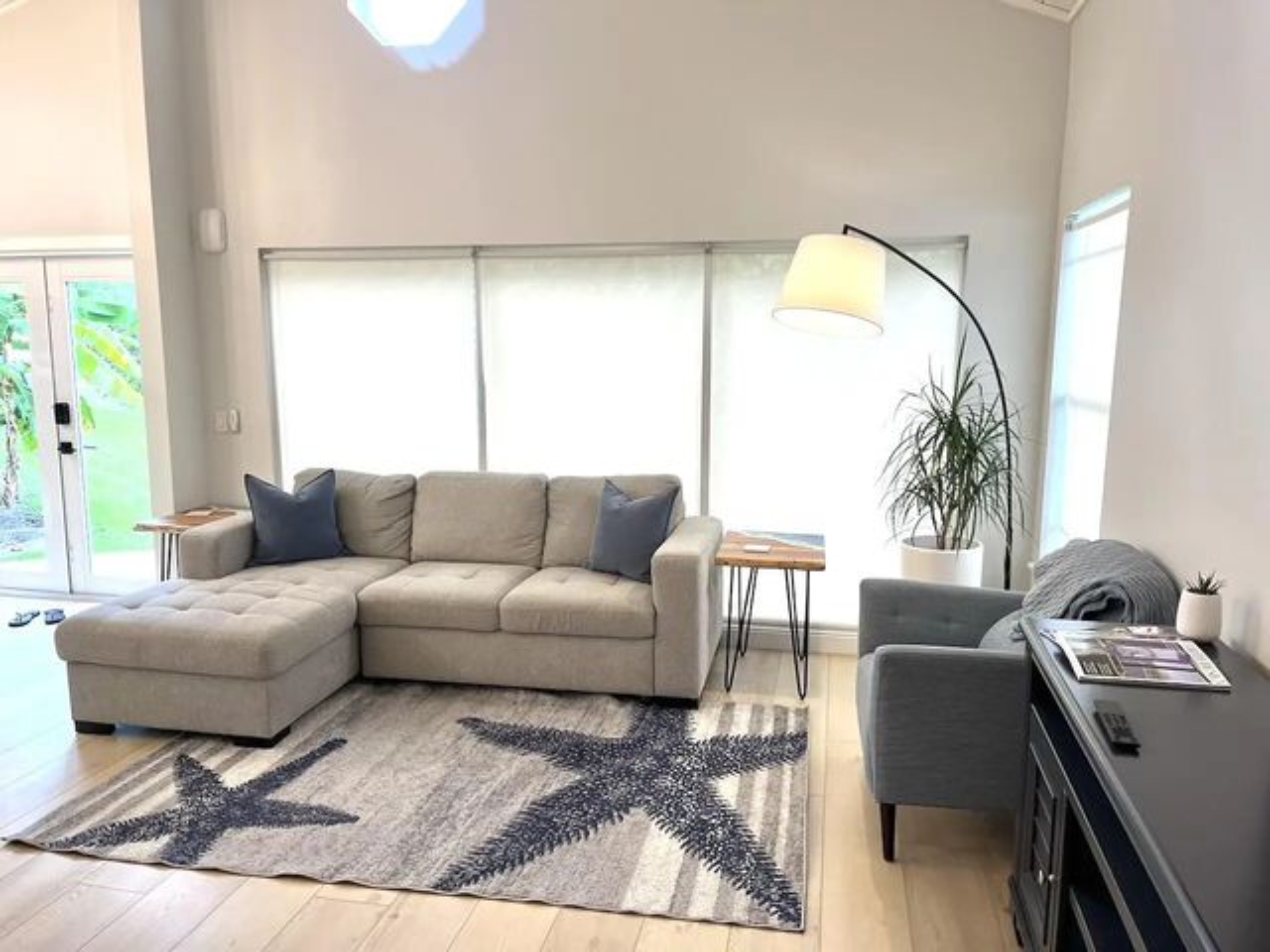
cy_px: 476
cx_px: 635
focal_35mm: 26
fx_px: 954
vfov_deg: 53.1
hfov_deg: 67.3
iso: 100
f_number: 1.6
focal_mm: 5.1
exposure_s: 1/120
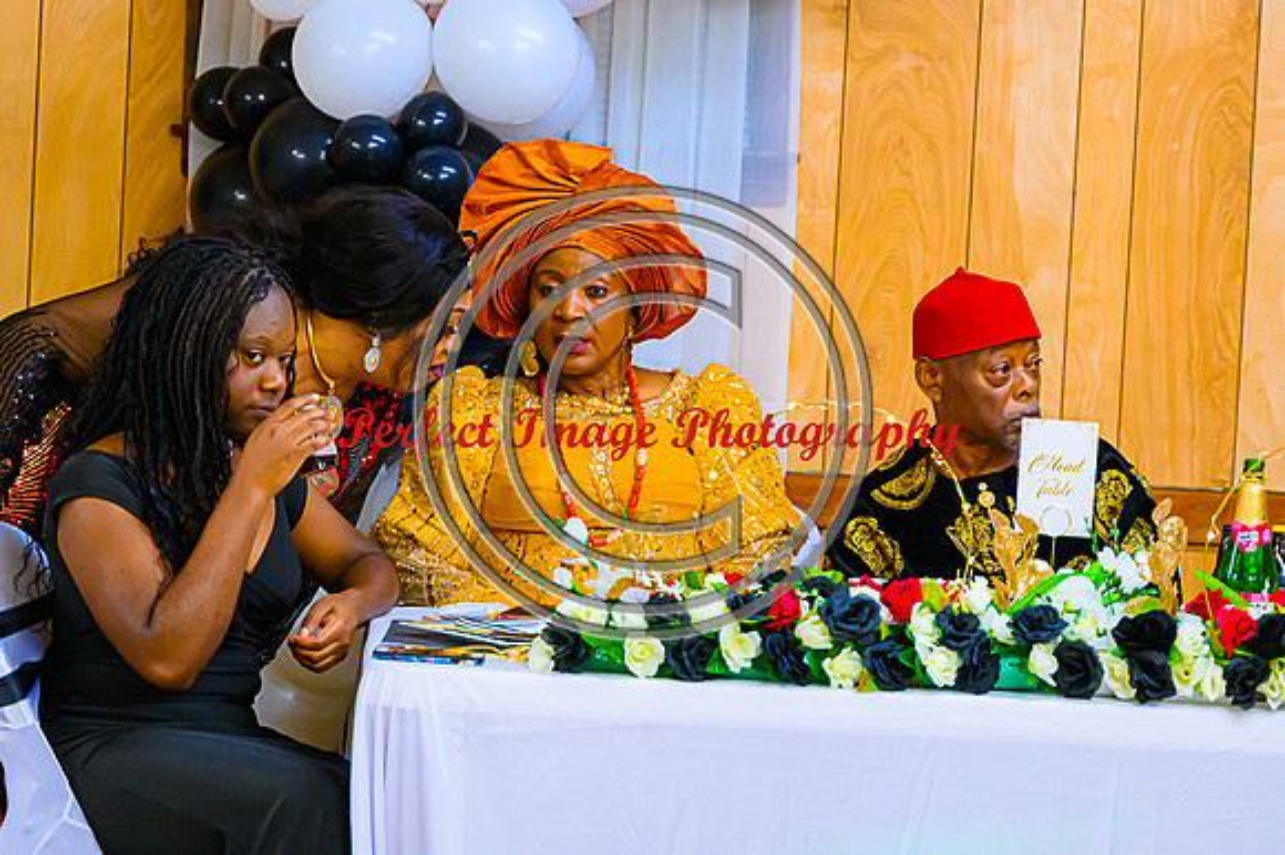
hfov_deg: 15.4
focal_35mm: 133
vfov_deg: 10.3
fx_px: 4754
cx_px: 520
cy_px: 346
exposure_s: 1/125
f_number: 3.2
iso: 3200
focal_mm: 75
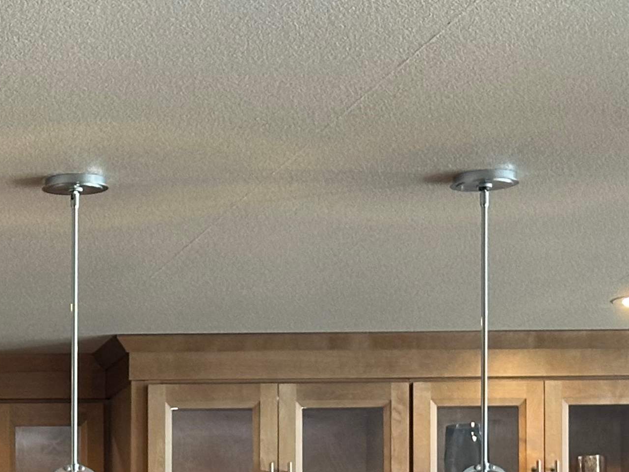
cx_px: -345
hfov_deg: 12.4
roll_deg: +0.0
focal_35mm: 151
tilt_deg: +0.3
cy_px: 708
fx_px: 2743
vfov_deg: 9.5
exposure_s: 1/60
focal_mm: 6.86
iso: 125
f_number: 1.78
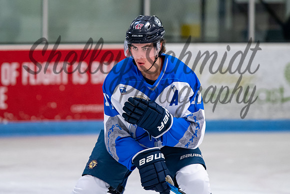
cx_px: 123
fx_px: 3119
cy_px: 70
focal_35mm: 387
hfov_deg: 5.3
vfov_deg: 3.6
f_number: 3.2
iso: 2000
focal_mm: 200
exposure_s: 1/800
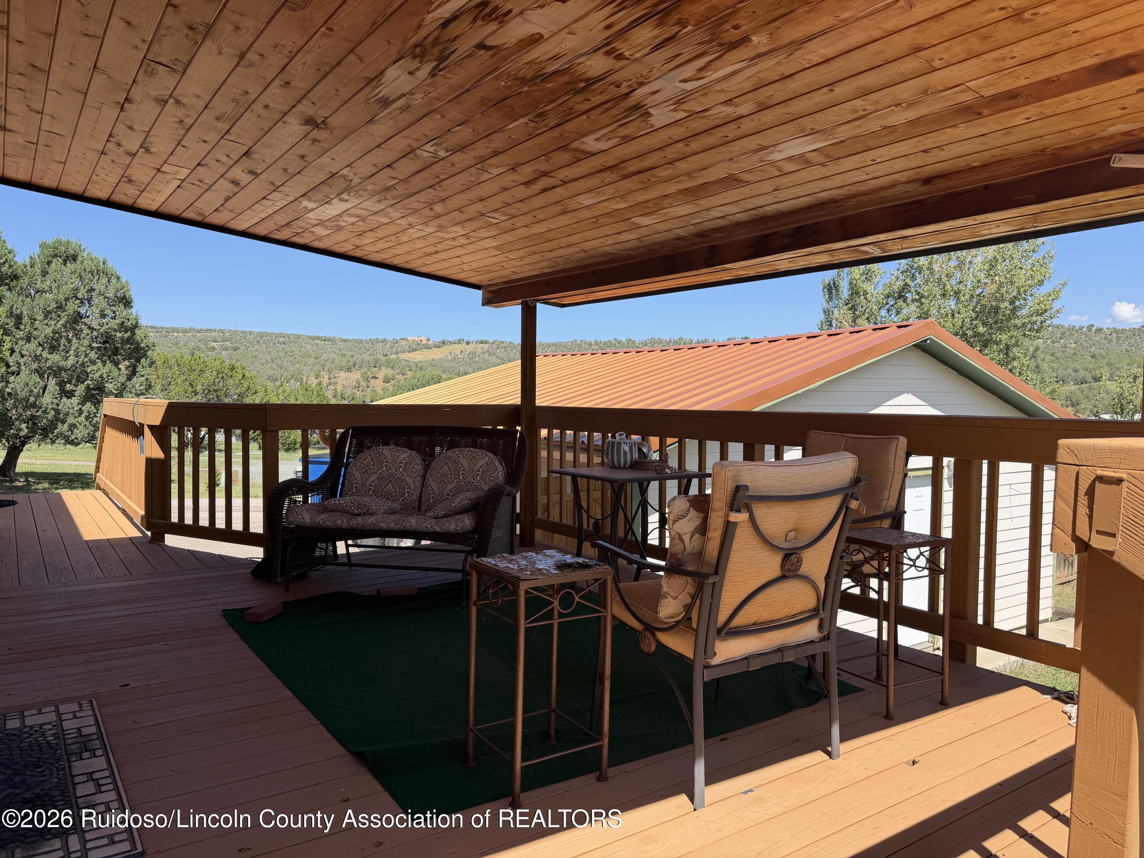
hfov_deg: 71.6
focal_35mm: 24
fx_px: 793
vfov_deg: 56.8
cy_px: 429
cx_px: 572
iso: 80
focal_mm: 6.76
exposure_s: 1/2445
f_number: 1.78
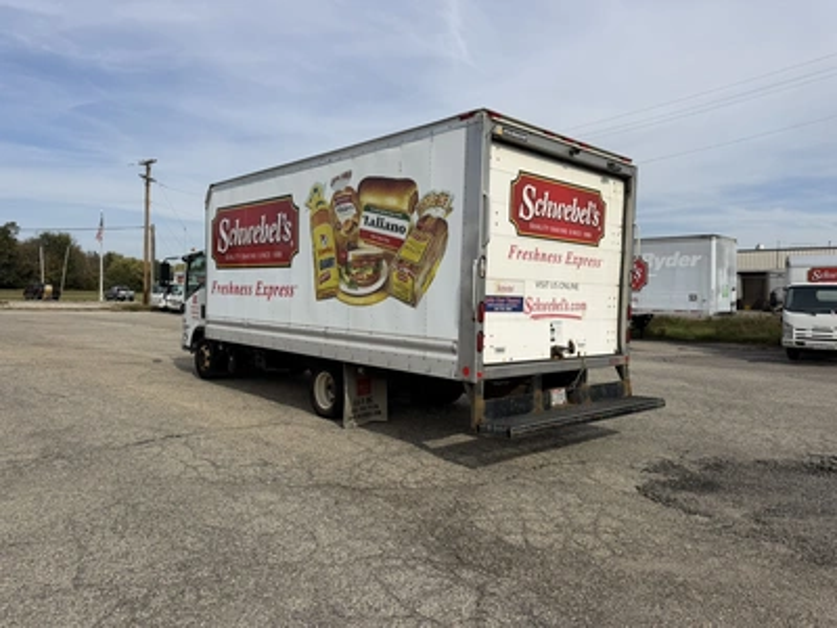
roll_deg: -3.9
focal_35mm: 24
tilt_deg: -2.2
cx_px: 418
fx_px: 580
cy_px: 314
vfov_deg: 56.8
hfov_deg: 71.6
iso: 80
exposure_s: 1/7353
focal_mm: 6.76
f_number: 1.78
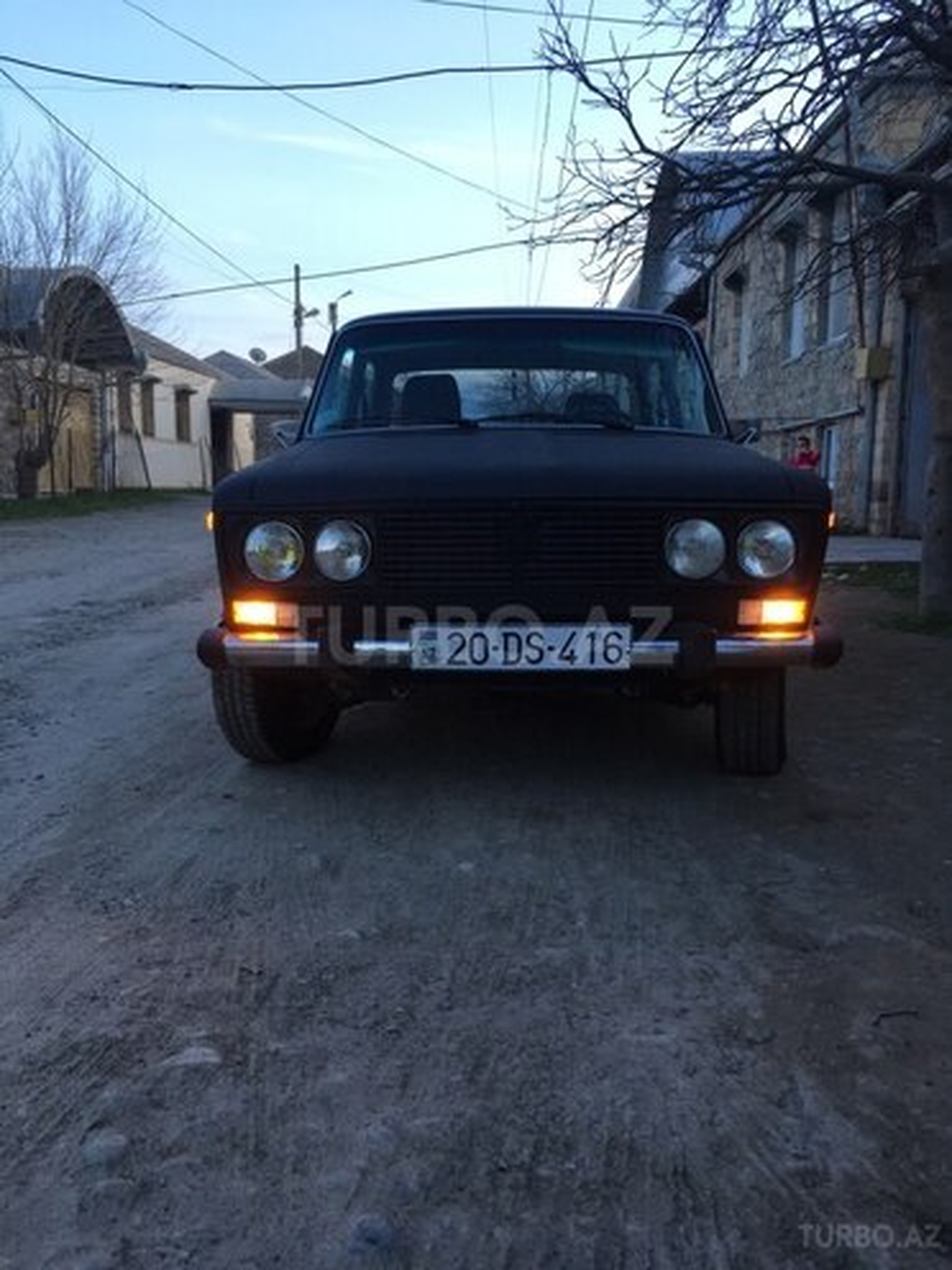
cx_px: 476
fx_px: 1063
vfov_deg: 61.7
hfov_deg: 48.2
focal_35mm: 29
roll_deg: -0.3
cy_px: 635
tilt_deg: -9.8
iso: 32
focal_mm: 4.15
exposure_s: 1/50
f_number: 2.2
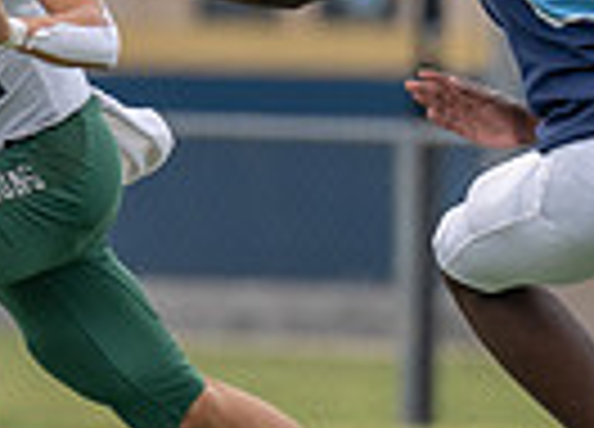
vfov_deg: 1.0
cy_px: 111
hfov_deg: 1.4
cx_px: 42
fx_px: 24085
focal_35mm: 1424
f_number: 2.8
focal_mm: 200
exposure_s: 1/1250
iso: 100
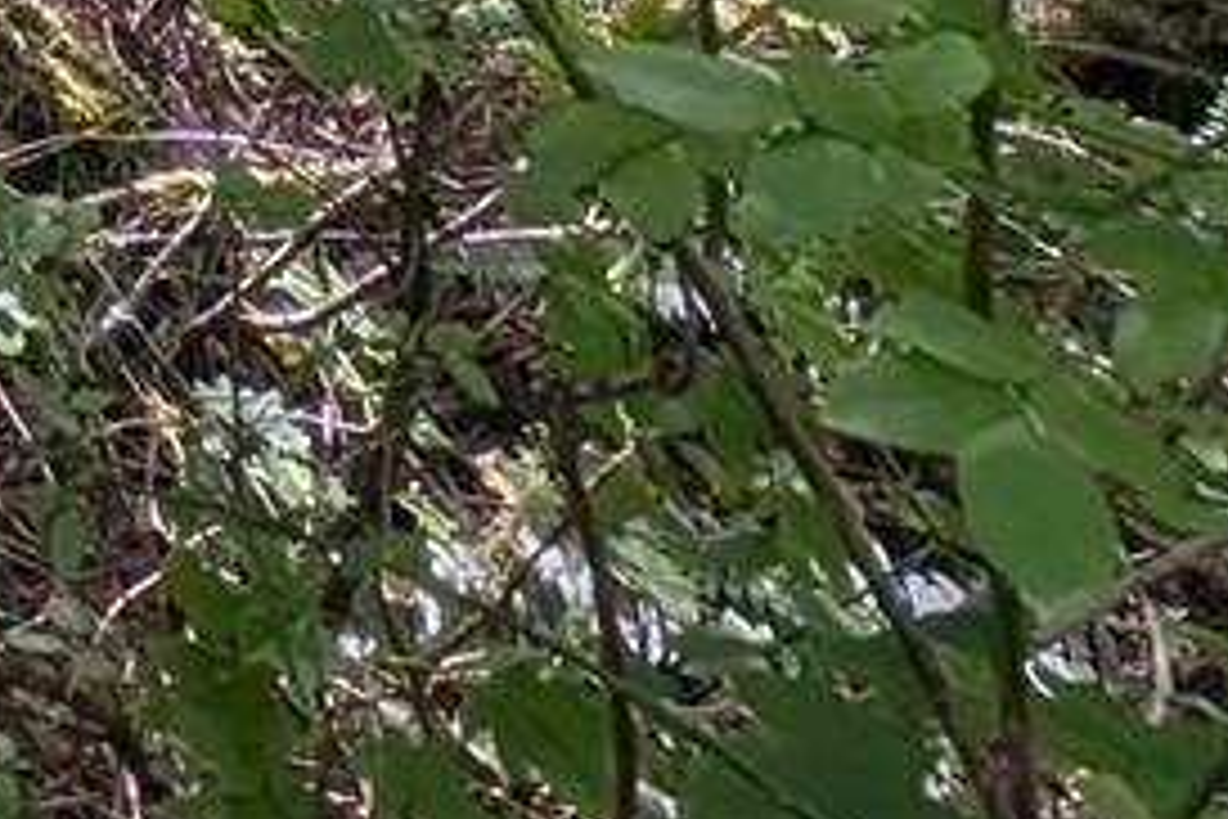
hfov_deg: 19.4
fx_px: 2490
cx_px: -1084
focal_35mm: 73
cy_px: -1348
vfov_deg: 12.6
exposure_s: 1/106
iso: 90
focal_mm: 2.23
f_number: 1.95
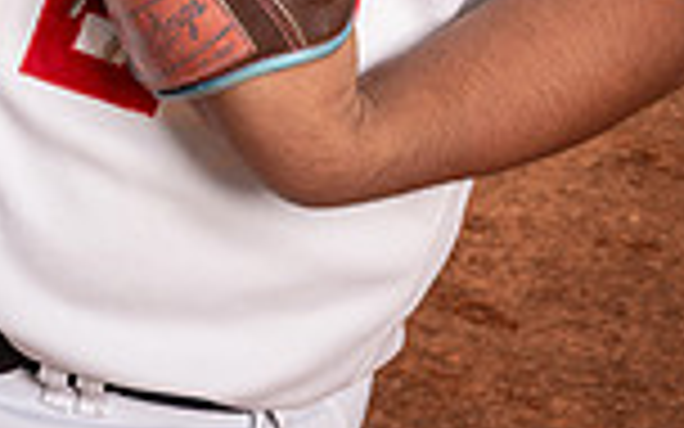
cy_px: -478
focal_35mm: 136
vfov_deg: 9.0
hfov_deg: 15.3
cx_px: 126
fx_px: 2535
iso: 250
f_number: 11
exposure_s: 1/250
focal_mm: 45
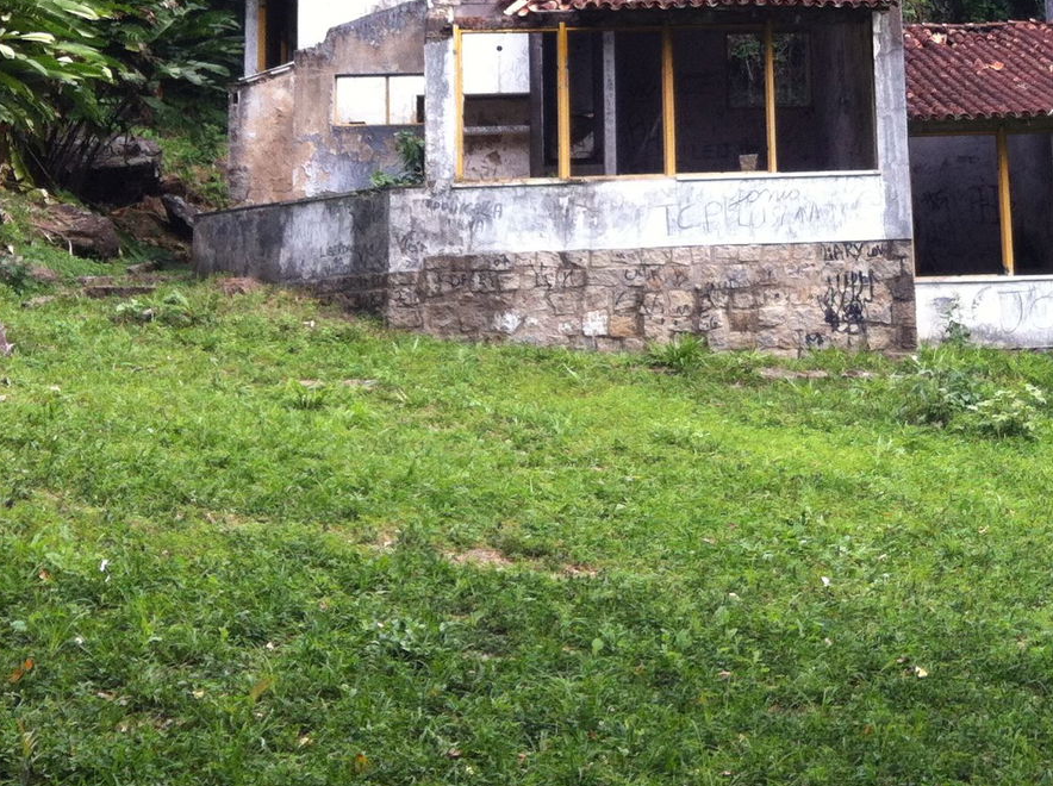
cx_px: 883
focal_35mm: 76
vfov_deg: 18.8
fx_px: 2308
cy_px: 8
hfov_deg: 25.1
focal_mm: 3.85
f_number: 2.8
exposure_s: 1/225
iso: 80
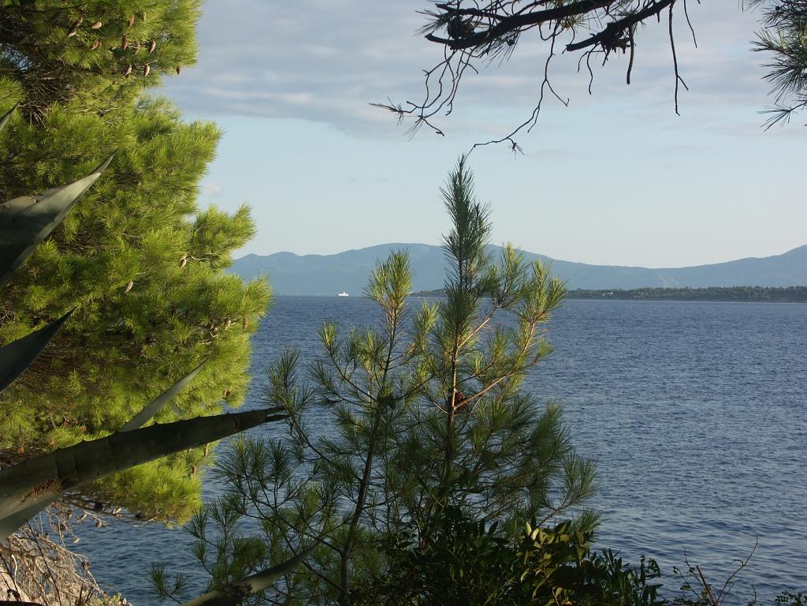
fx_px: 1702
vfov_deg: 20.2
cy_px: 303
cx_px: 404
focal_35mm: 73
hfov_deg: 26.7
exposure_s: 1/160
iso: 64
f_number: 6.3
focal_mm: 18.79
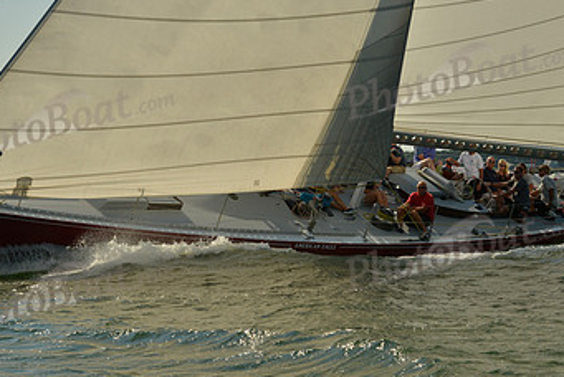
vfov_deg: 11.5
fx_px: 1866
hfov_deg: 17.2
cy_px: 186
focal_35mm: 119
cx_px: 261
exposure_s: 1/1000
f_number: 13
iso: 280
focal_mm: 70
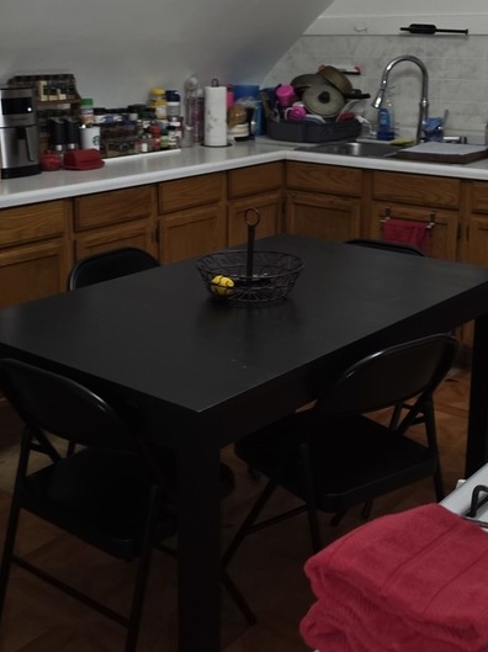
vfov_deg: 40.1
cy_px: 235
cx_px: 193
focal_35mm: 47
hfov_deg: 30.8
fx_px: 885
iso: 1250
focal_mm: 6.5
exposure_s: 1/15
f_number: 1.4
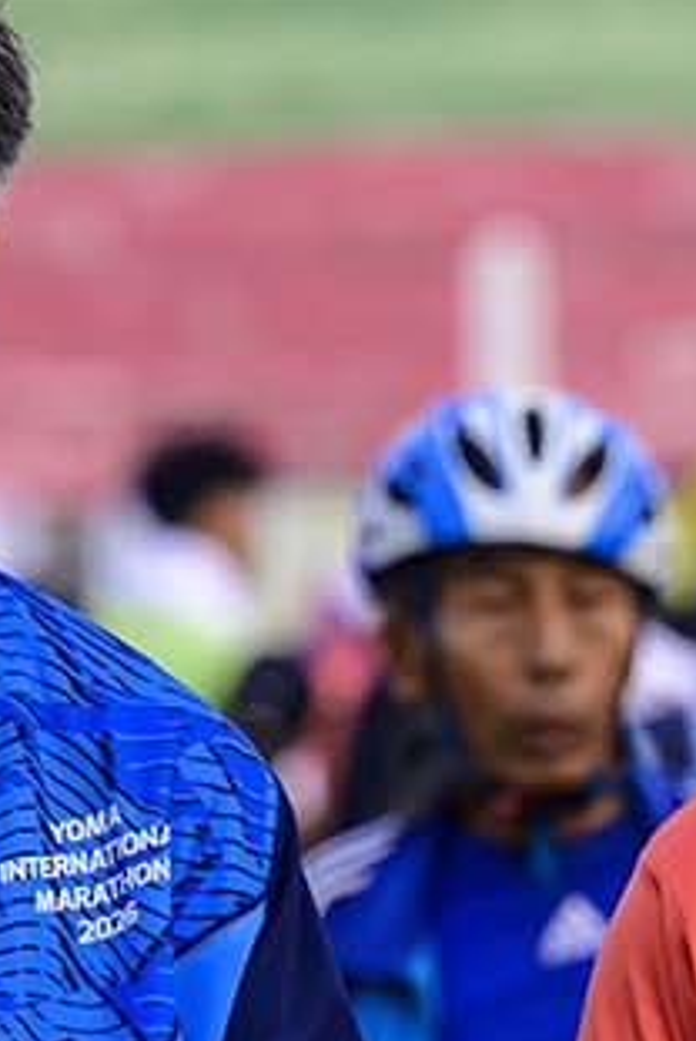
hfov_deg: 2.6
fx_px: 15393
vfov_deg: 3.9
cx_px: 442
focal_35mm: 532
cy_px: 1587
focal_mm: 115
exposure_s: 1/2000
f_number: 2.8
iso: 450
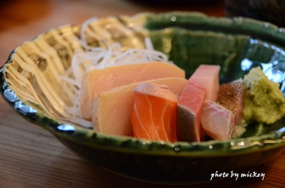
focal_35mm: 128
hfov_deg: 16.1
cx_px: 142
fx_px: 1007
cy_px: 94
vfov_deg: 10.7
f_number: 5.3
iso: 3200
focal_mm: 85
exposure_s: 1/40
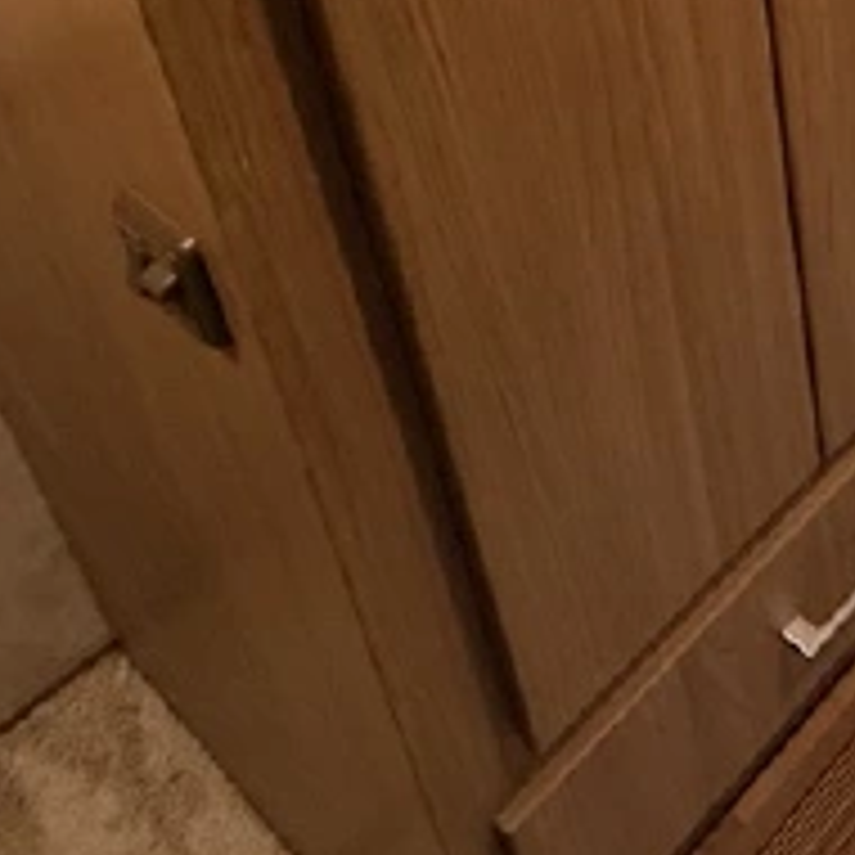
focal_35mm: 52
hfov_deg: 27.3
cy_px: -252
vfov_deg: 27.5
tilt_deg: -25.5
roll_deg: -0.2
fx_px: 1453
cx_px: 1116
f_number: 2.2
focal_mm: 2.22
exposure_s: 1/60
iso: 400
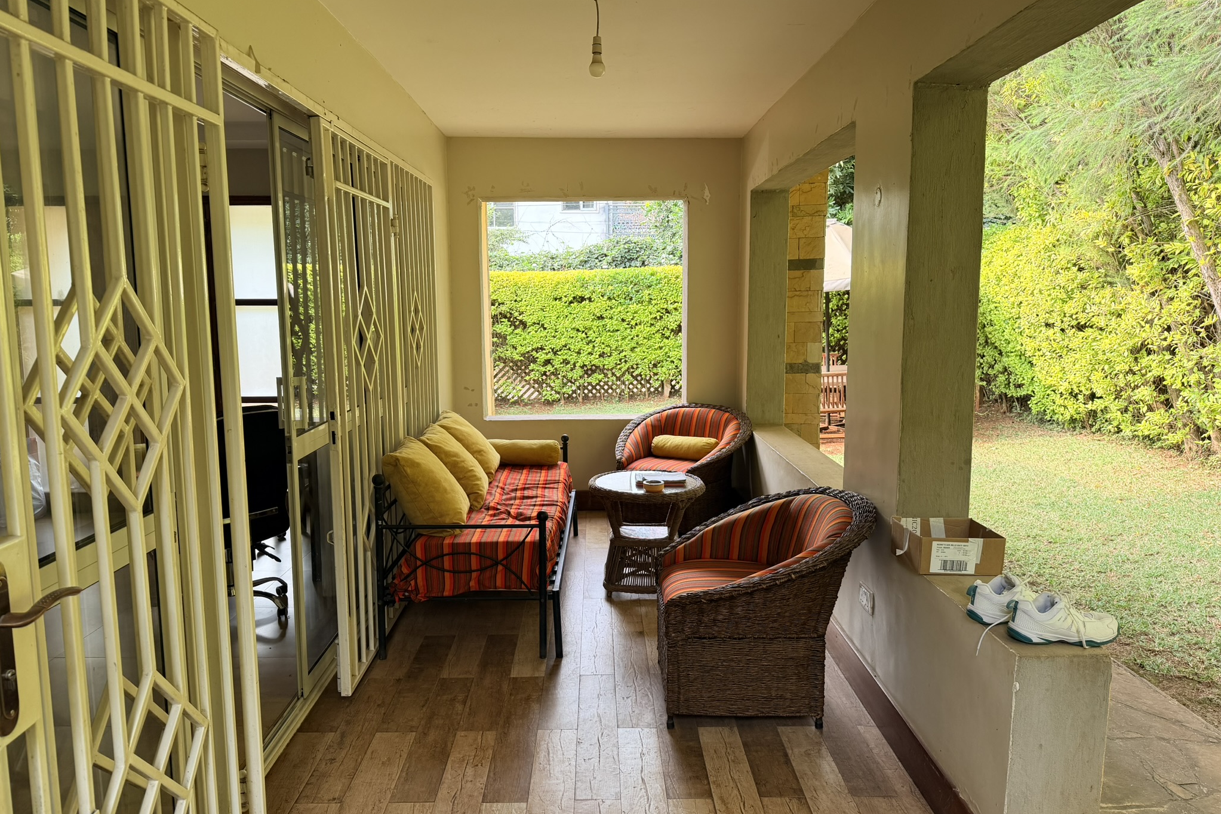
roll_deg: +0.2
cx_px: 610
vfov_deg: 51.3
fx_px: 848
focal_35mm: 25
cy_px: 403
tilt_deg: -7.5
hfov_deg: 71.5
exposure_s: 1/180
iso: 80
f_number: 1.78
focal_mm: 6.76
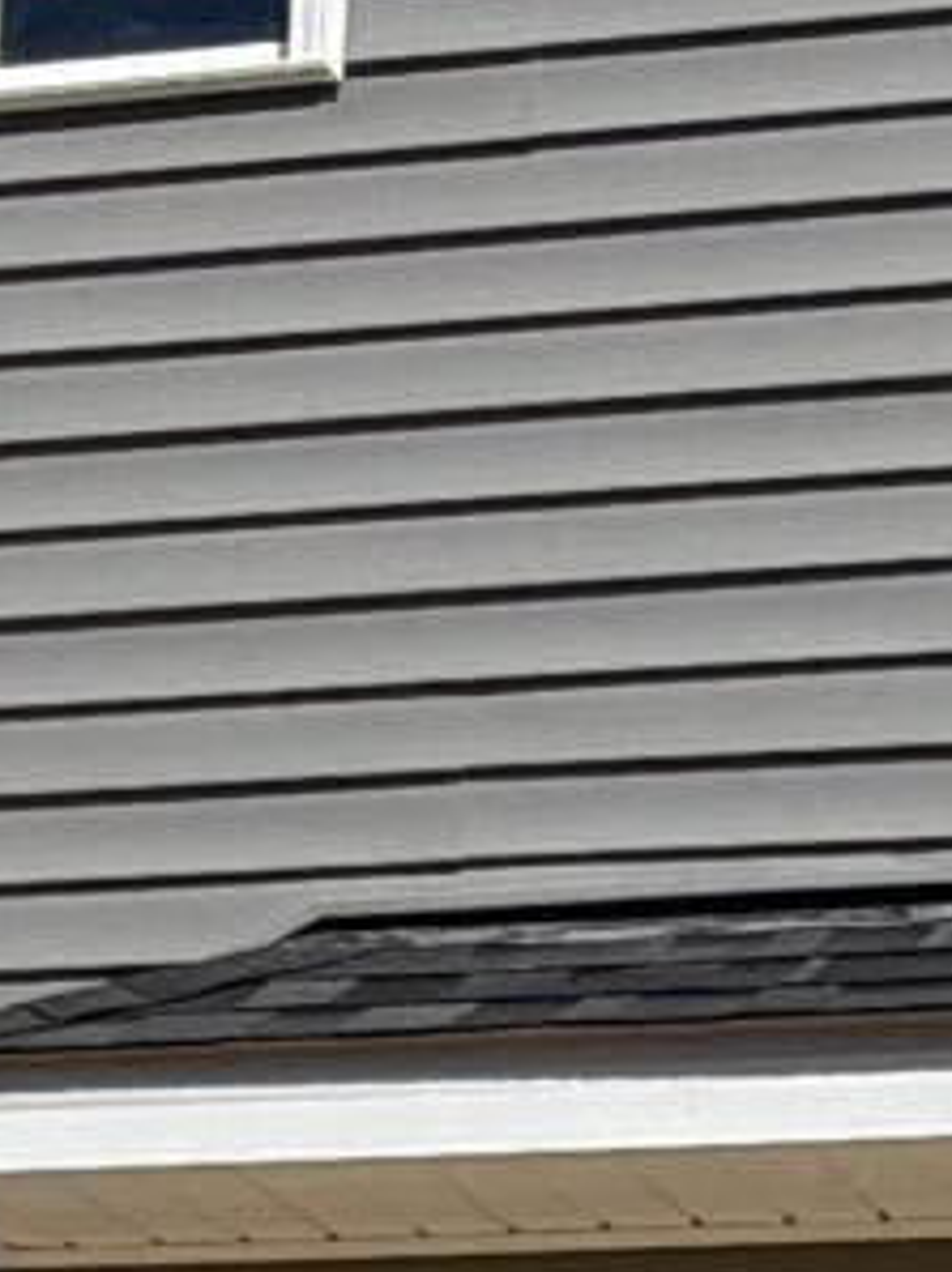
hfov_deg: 10.5
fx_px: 5178
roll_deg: -1.7
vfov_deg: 13.2
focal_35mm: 141
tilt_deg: +4.0
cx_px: 764
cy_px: 1946
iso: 25
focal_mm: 2.22
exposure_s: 1/1795
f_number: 2.2
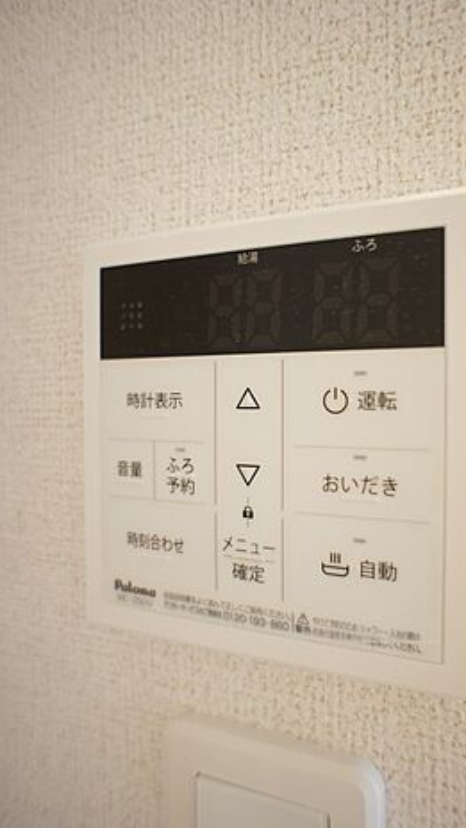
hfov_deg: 44.1
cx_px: 283
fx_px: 571
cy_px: 414
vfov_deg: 71.9
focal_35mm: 26
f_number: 2.8
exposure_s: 1/30
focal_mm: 16
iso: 400
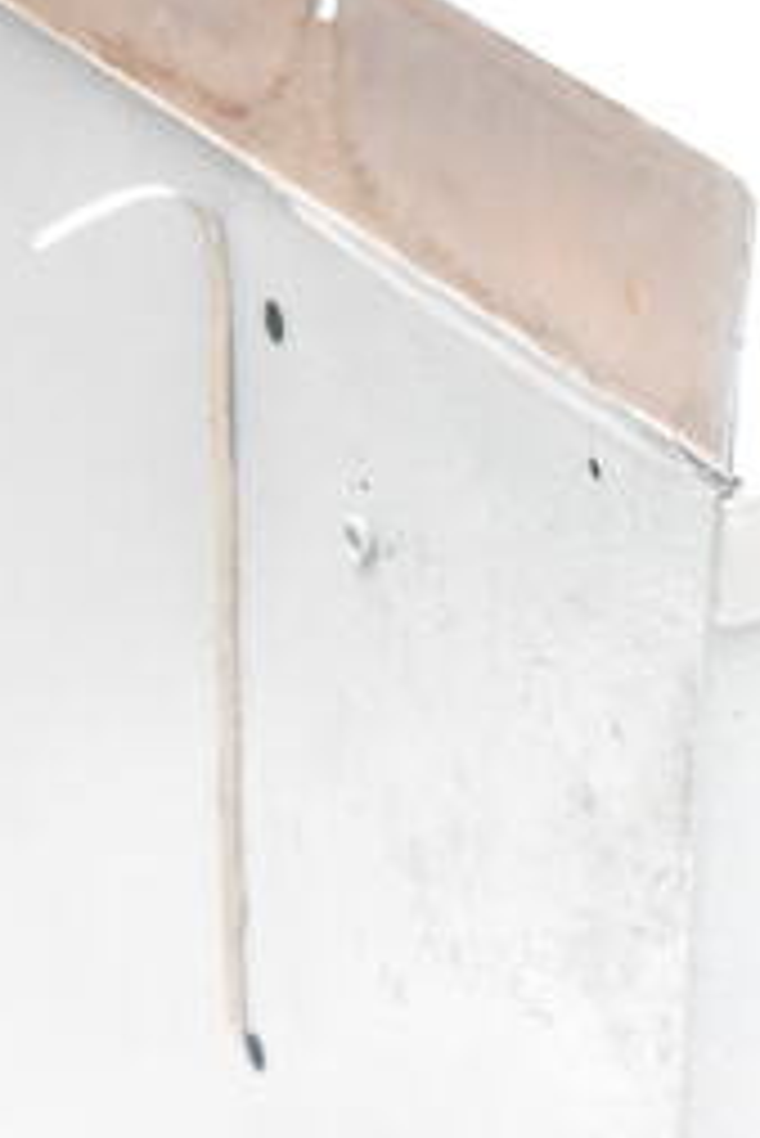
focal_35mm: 206
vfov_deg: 9.6
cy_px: 1903
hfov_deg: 6.6
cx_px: 917
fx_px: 6514
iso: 5600
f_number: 4.8
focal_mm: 38
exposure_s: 1/4000
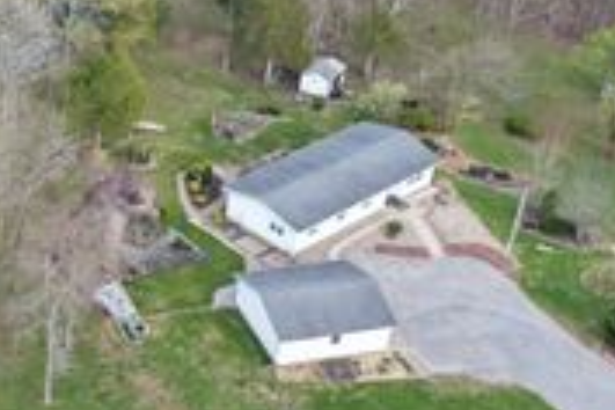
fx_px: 1162
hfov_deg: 26.8
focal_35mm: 68
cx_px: -96
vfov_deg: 19.8
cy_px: 68
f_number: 2.8
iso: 160
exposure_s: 1/320
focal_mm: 14.45
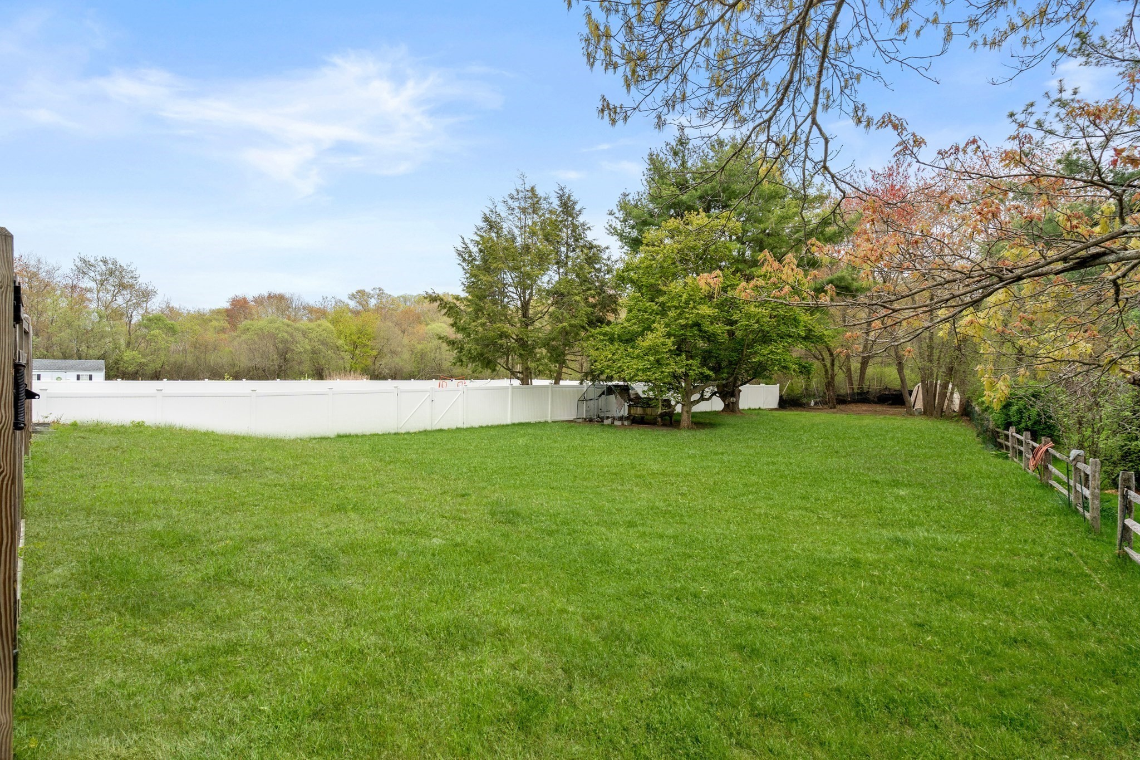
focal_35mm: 16
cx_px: 570
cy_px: 380
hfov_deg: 96.7
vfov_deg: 73.7
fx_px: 507
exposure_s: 1/160
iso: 320
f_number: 7.1
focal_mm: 16
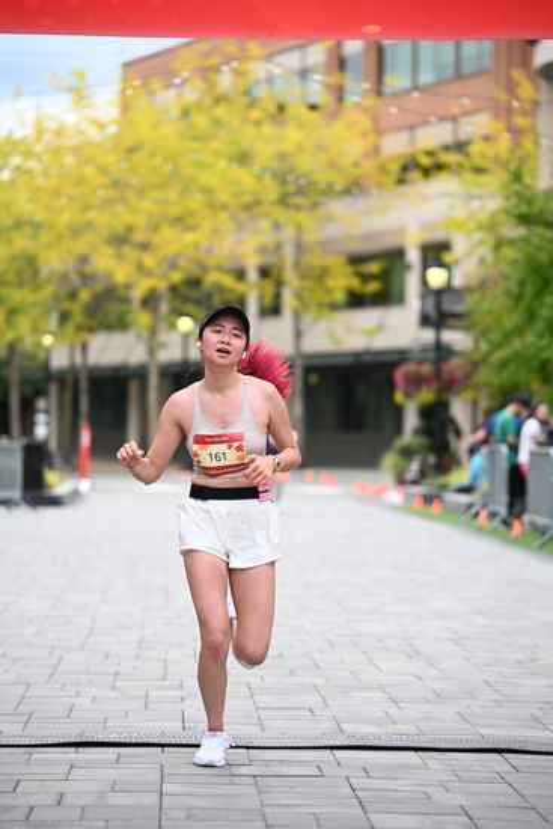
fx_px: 2648
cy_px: 414
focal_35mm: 115
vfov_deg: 17.8
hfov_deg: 11.9
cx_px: 276
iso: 640
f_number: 2.8
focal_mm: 115
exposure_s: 1/2500
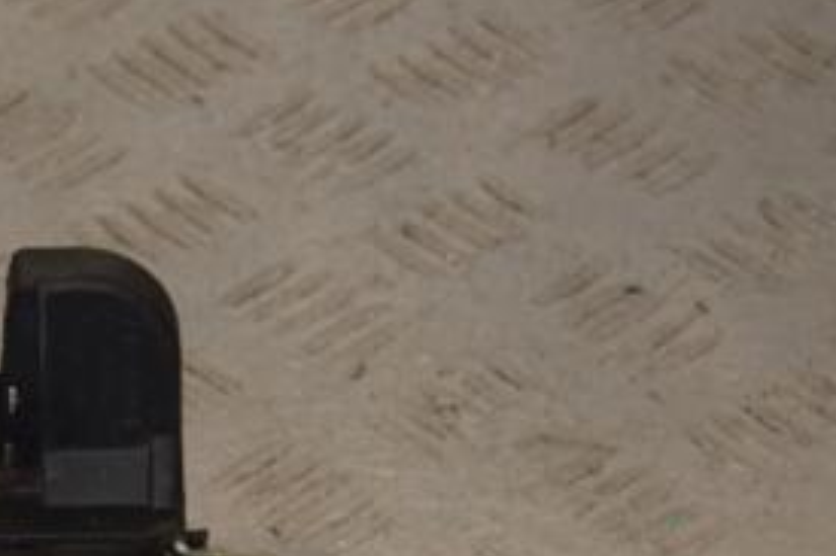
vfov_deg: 6.7
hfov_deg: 10.1
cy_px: 589
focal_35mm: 203
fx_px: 4711
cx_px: 21
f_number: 8
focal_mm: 62
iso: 800
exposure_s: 1/200
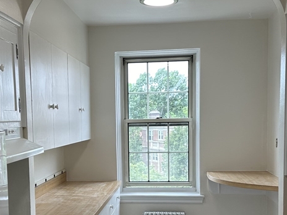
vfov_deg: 27.2
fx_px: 439
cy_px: 157
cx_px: 121
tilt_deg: -5.4
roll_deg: +0.7
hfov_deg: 36.1
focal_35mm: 53
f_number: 1.78
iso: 64
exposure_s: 1/218
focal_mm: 6.86
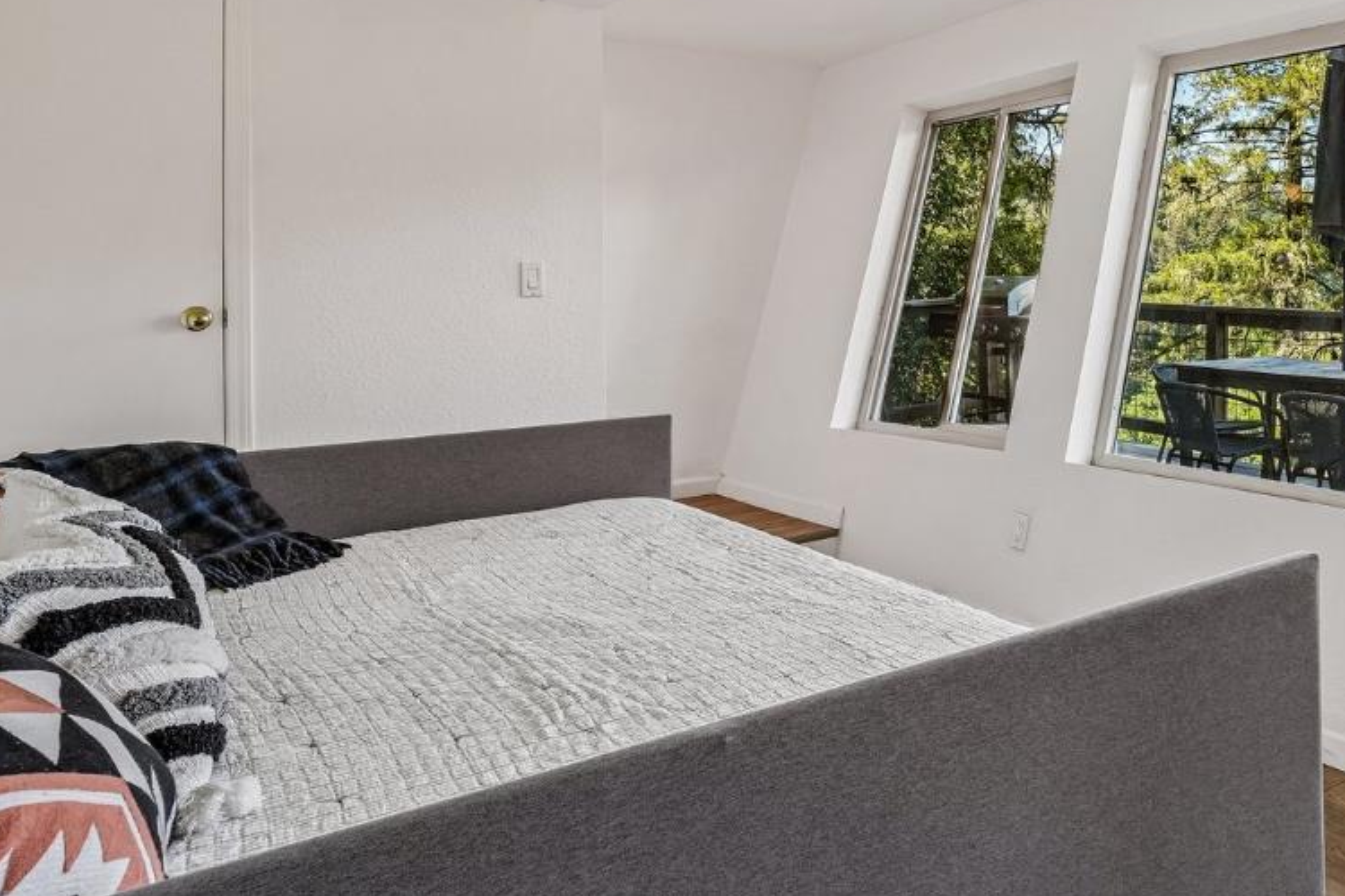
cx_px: 1081
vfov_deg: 45.7
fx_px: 1046
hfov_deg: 60.1
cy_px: 295
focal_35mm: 28
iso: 640
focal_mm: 14
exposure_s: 1/40
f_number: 8
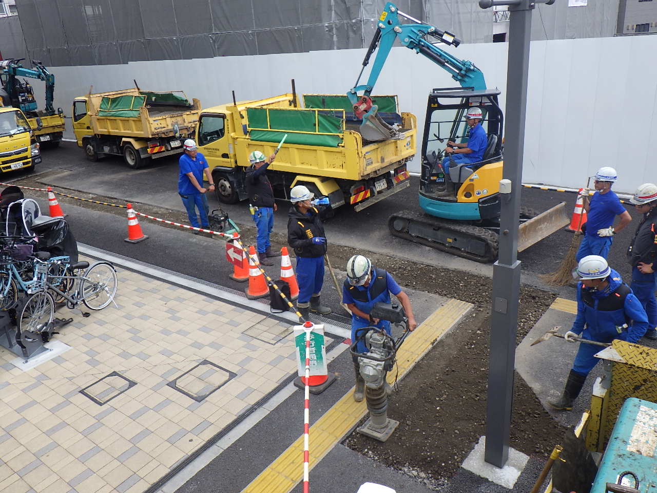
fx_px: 531
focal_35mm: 28
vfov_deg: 49.7
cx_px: 328
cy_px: 246
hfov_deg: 63.4
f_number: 4.2
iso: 125
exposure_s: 1/250
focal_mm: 5
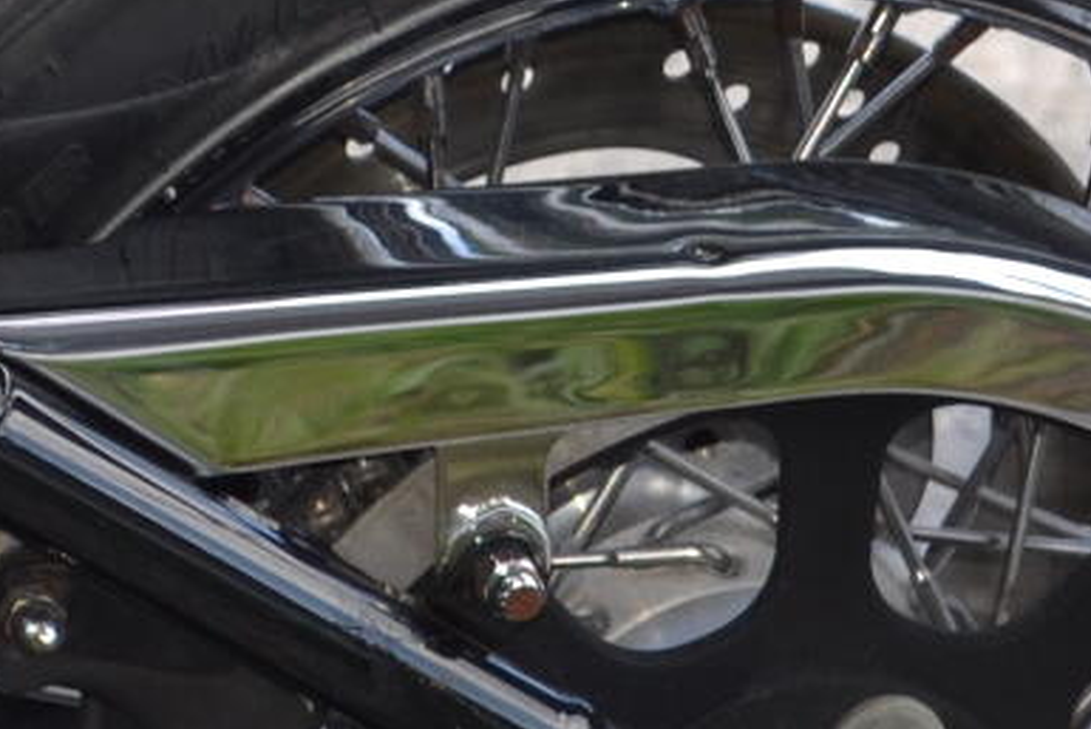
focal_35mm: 351
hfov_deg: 5.9
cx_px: 366
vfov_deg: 3.9
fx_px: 10628
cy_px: 129
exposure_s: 1/160
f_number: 5.3
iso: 100
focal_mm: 45
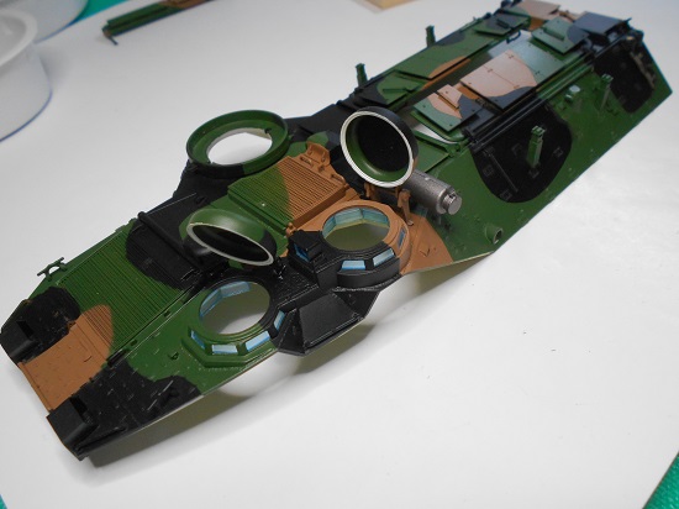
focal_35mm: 30
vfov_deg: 46.8
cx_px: 340
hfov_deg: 60.0
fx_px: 588
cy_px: 254
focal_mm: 5.1
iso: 320
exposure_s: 1/250
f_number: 3.4
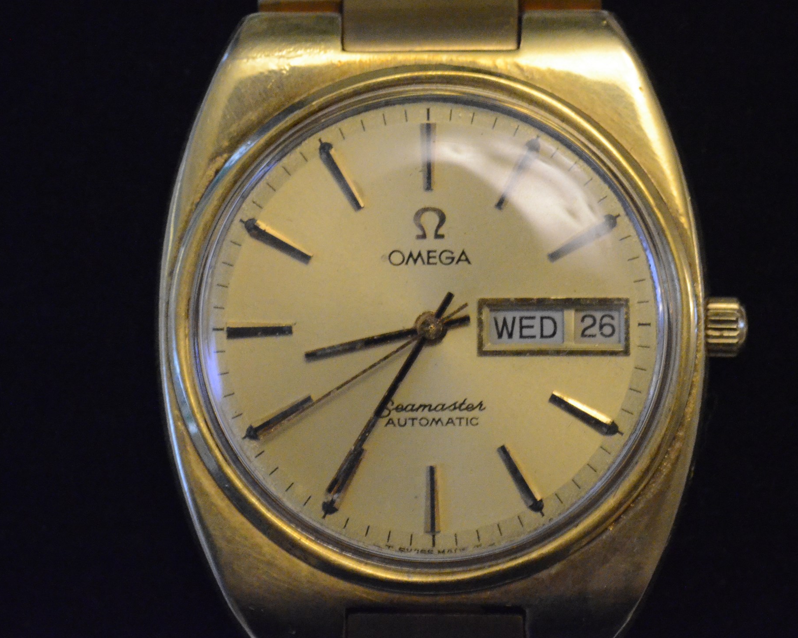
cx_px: 411
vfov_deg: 9.3
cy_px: 293
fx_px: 3921
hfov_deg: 11.6
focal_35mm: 166
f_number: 8
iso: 6400
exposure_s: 1/40
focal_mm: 86
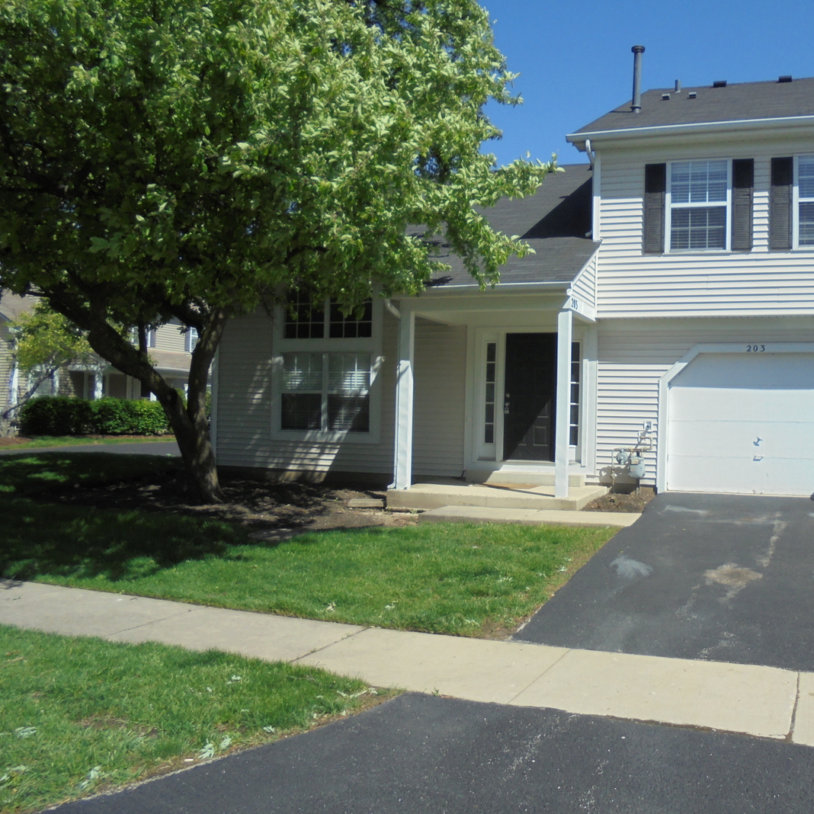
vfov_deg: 52.5
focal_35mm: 31
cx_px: 542
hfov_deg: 51.6
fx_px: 825
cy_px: 405
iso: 100
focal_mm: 4.6
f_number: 11.5
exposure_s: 1/100
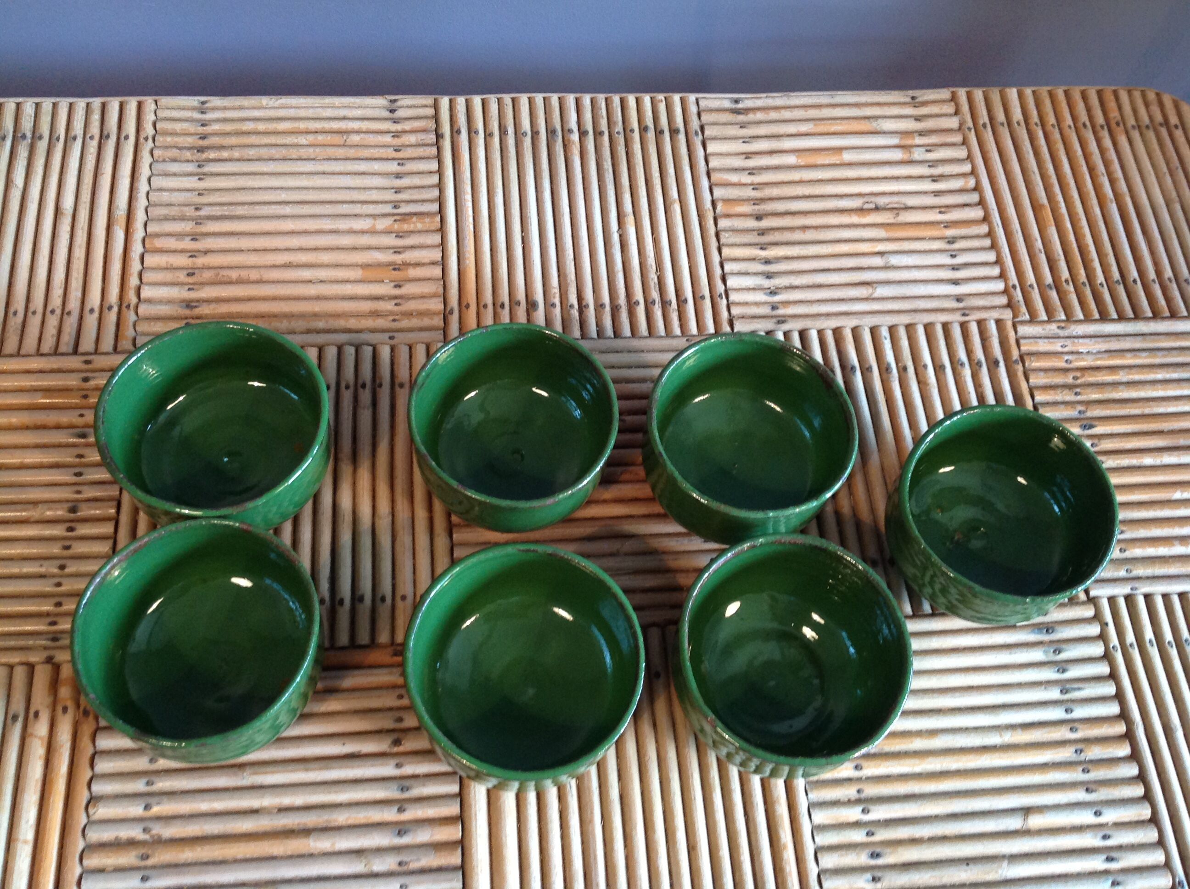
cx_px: 595
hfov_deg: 52.7
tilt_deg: -63.7
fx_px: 1201
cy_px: 444
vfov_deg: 40.6
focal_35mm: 35
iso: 160
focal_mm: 4.28
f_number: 2.4
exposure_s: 1/17
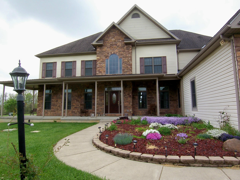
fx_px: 159
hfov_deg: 73.9
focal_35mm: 23
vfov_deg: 58.9
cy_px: 90
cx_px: 120
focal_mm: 3.8
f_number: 5.6
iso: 64
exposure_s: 1/200
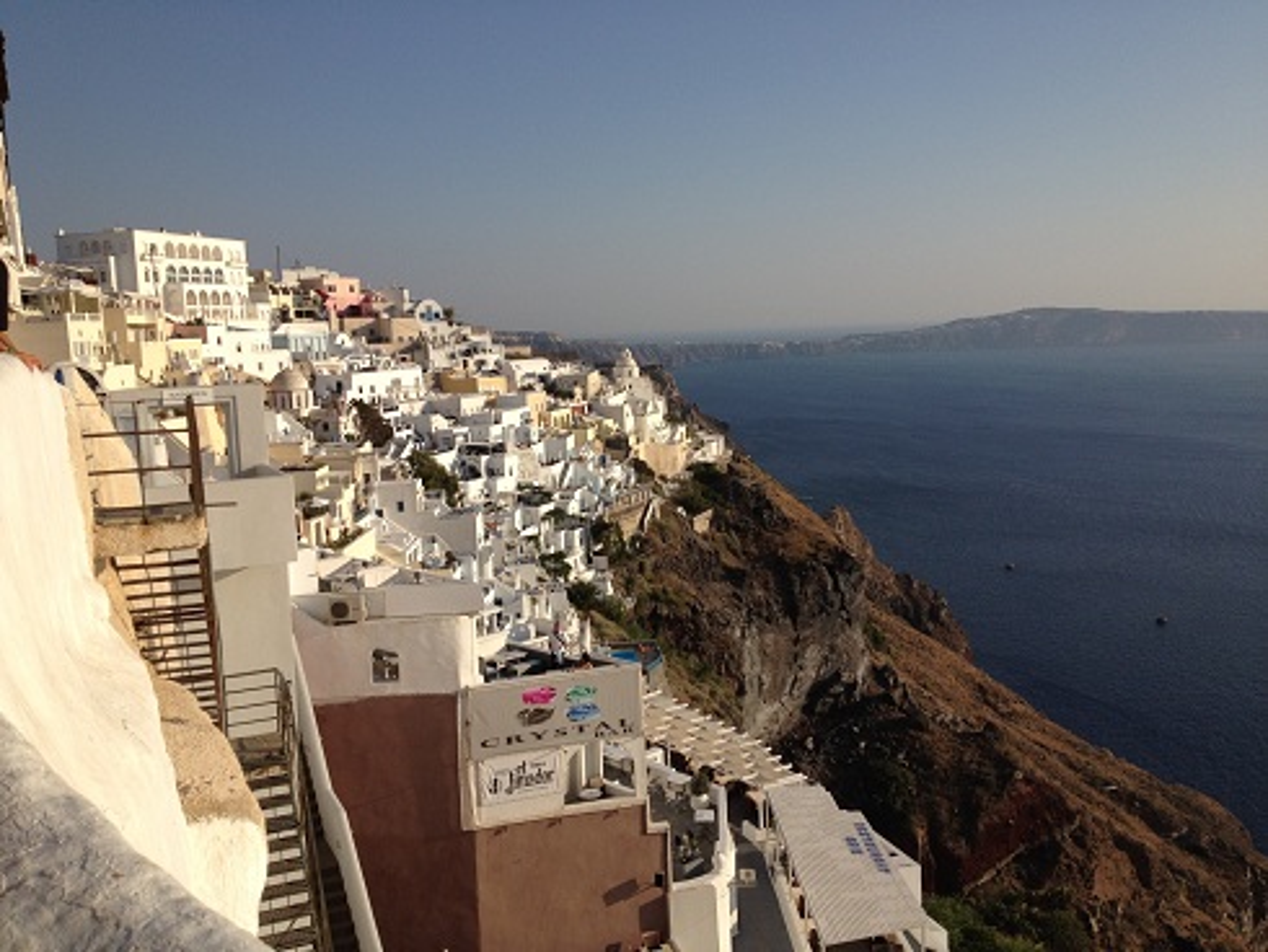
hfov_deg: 52.6
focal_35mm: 35
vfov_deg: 40.7
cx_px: 634
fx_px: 1283
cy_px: 476
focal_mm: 4.28
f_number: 2.4
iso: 64
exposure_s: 1/2404
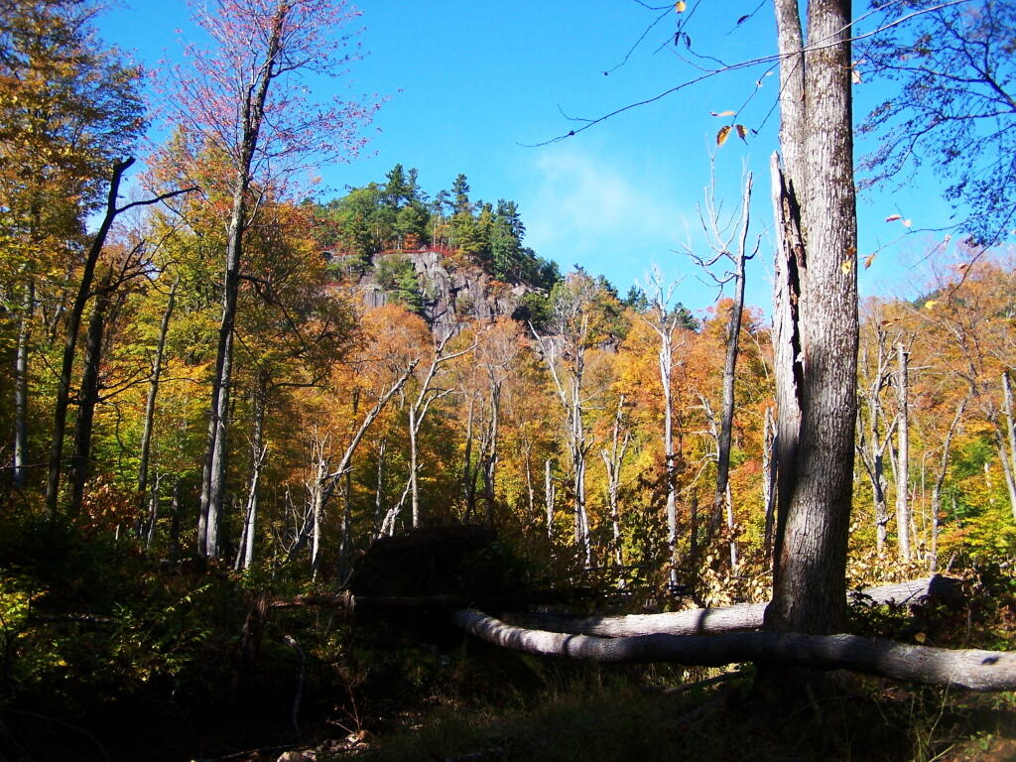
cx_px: 508
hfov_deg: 49.0
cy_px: 381
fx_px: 1115
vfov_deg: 37.7
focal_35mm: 38
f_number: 2.8
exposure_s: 1/640
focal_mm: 6.3
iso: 80
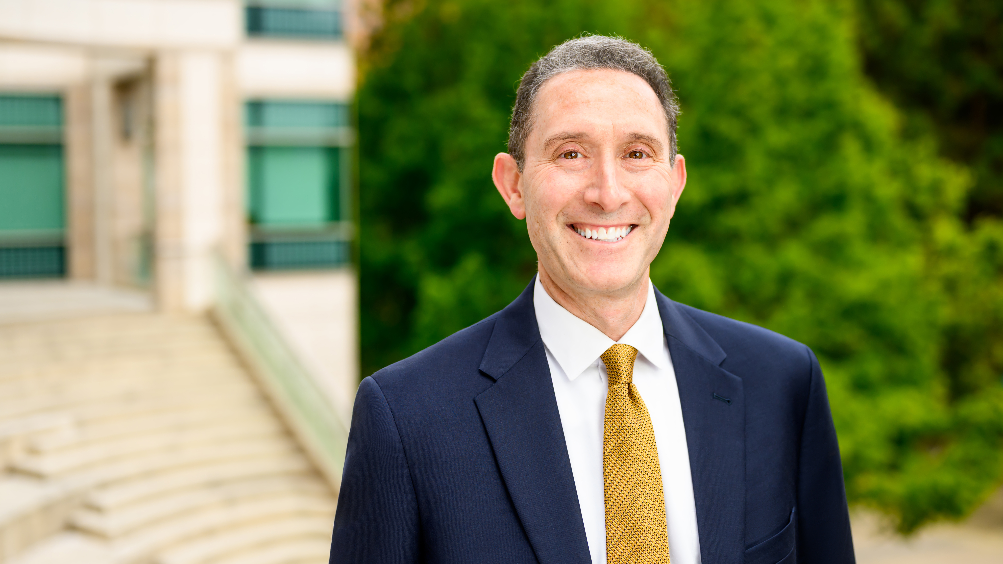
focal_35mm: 53
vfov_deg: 22.6
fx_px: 1410
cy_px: 253
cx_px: 506
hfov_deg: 39.2
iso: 400
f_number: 2.4
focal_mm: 50
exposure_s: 1/2000
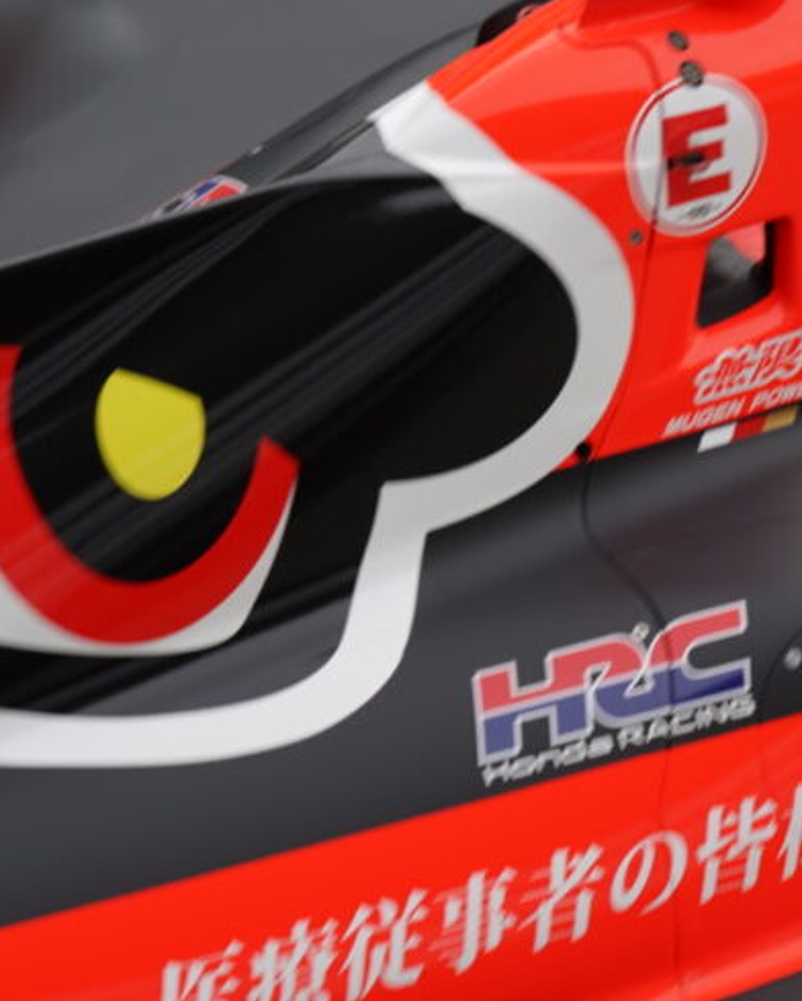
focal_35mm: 449
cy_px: 561
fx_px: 13305
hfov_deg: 3.4
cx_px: 929
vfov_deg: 4.3
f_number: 11
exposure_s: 1/80
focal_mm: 200
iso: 125
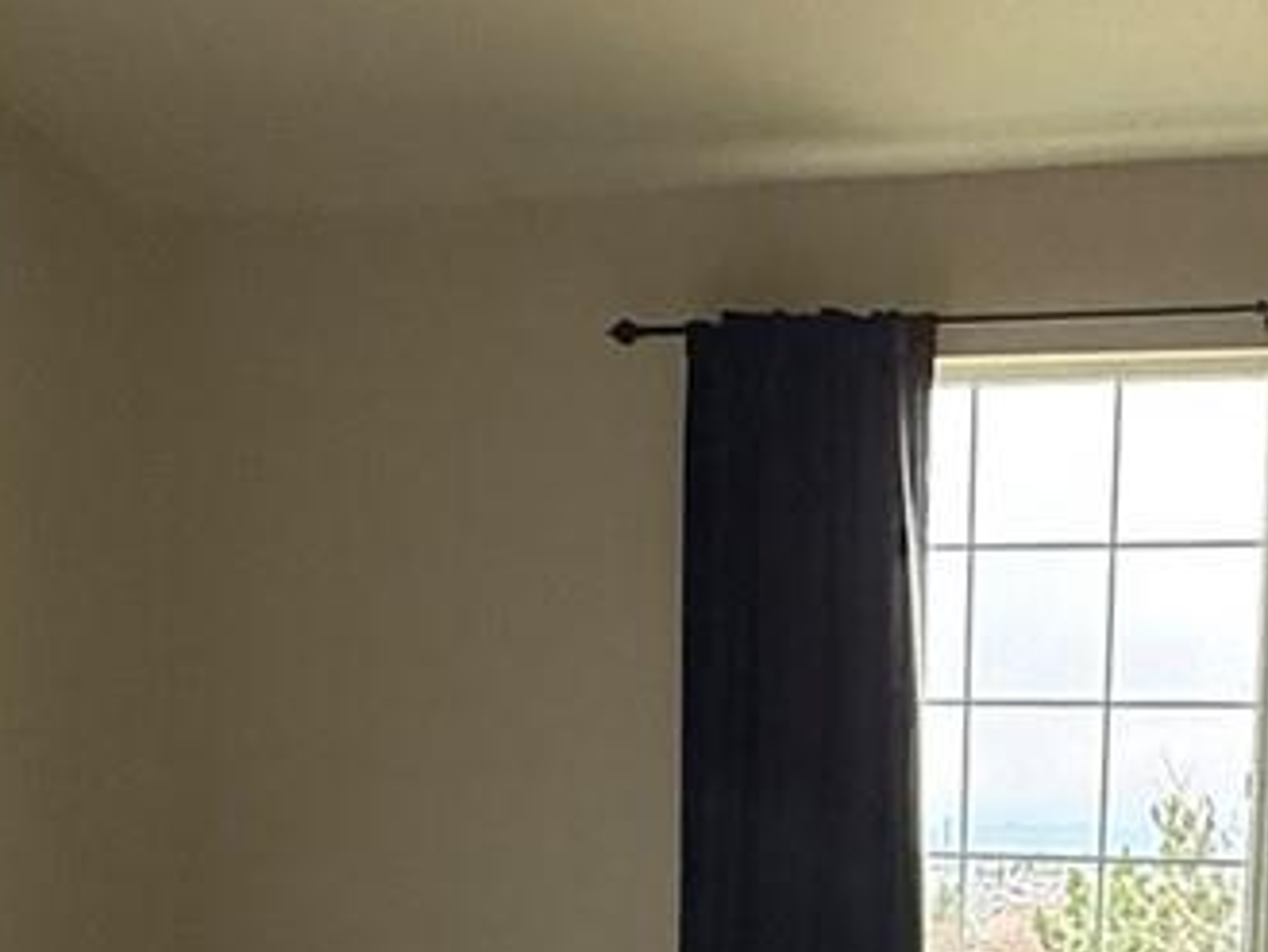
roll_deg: -2.0
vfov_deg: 19.5
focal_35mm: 68
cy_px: 1314
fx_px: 2492
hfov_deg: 28.0
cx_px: 1006
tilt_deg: -10.3
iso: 250
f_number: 2.2
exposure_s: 1/120
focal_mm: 2.22
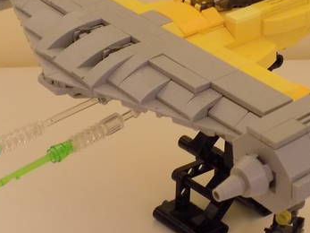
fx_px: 859
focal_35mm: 96
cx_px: 204
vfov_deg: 15.4
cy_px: 78
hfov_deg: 20.4
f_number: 3.5
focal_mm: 6.6
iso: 400
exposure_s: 1/2.5
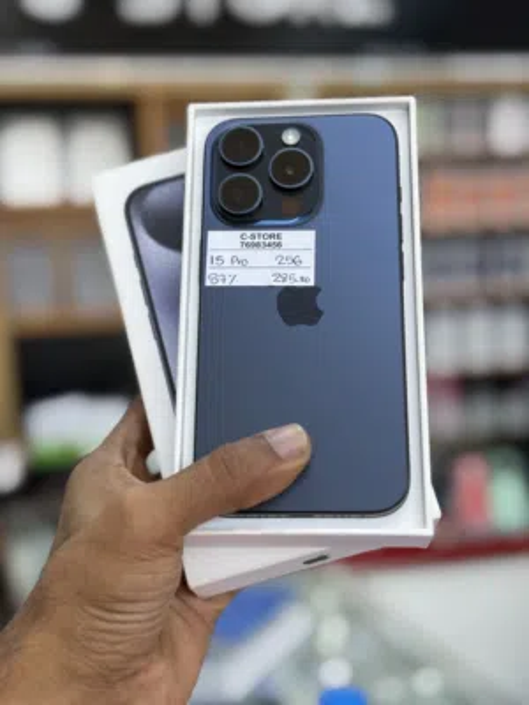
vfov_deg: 39.7
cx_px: 264
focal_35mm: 48
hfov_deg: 30.3
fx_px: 978
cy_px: 352
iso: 64
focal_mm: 6.76
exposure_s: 1/458
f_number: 1.78
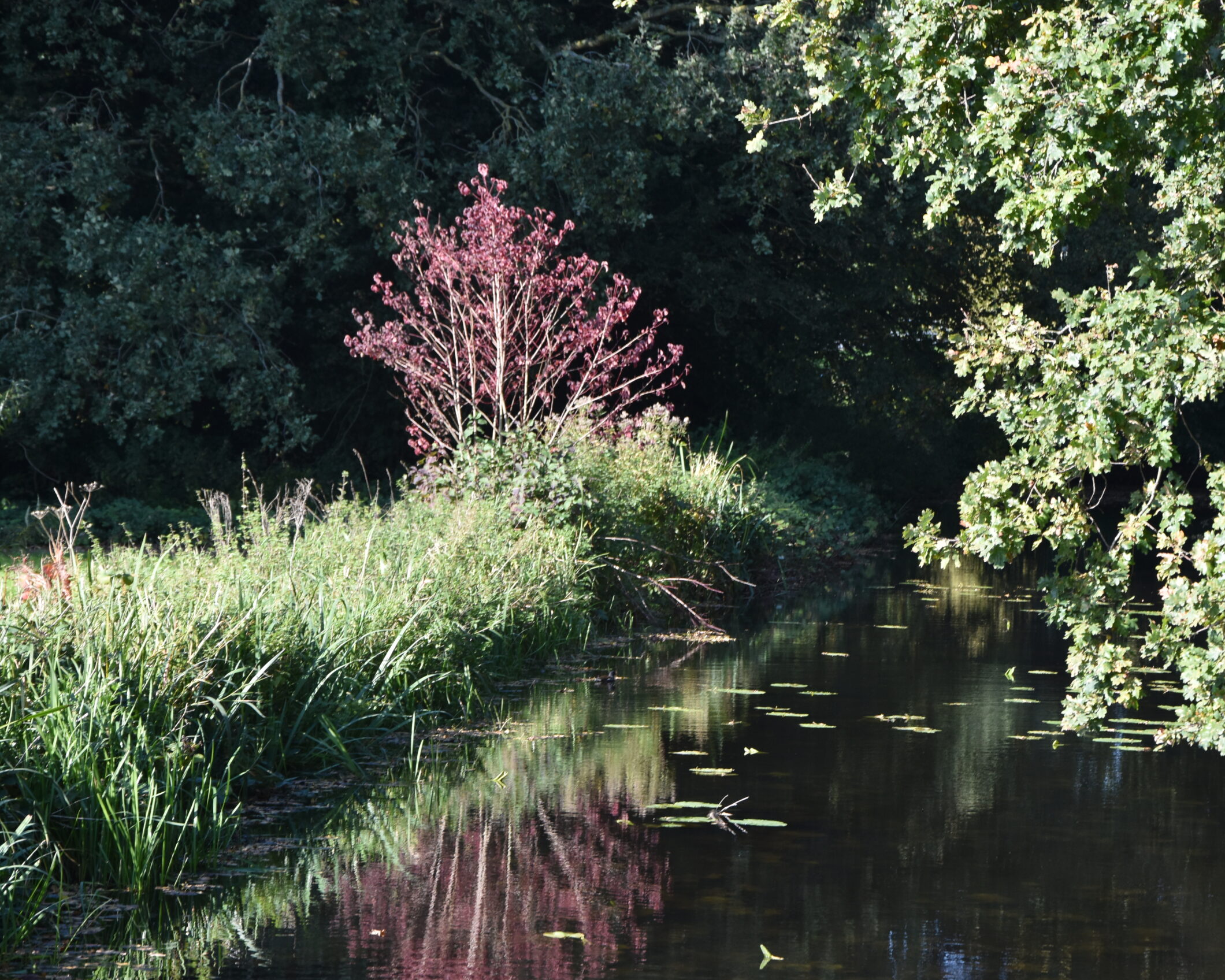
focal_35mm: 136
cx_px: 730
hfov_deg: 14.2
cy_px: 493
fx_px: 4931
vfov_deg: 11.4
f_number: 8
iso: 360
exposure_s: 1/250
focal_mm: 80
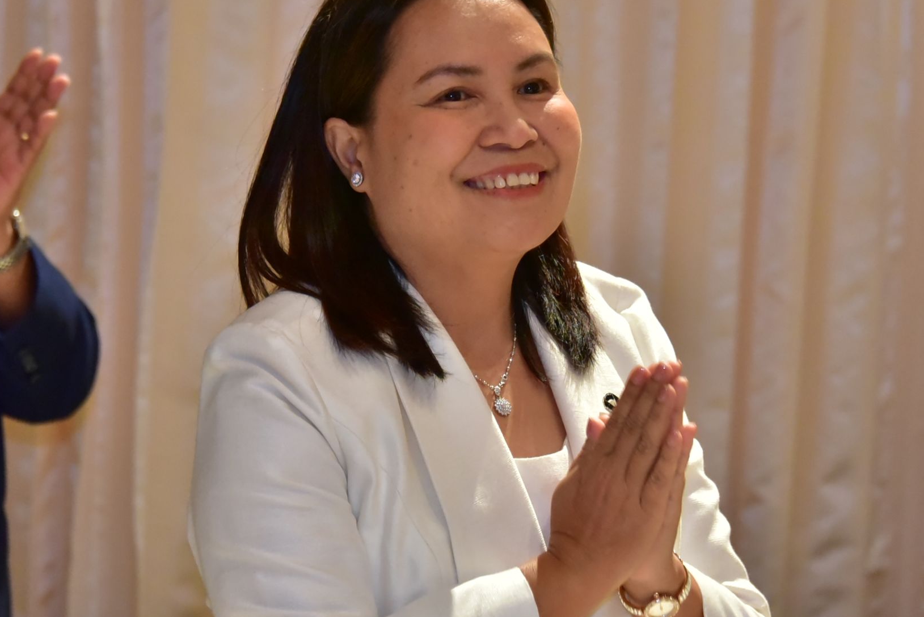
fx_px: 4571
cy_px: 335
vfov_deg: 7.7
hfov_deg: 11.5
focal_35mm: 178
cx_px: 458
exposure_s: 1/200
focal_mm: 116
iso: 8000
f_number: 5.6
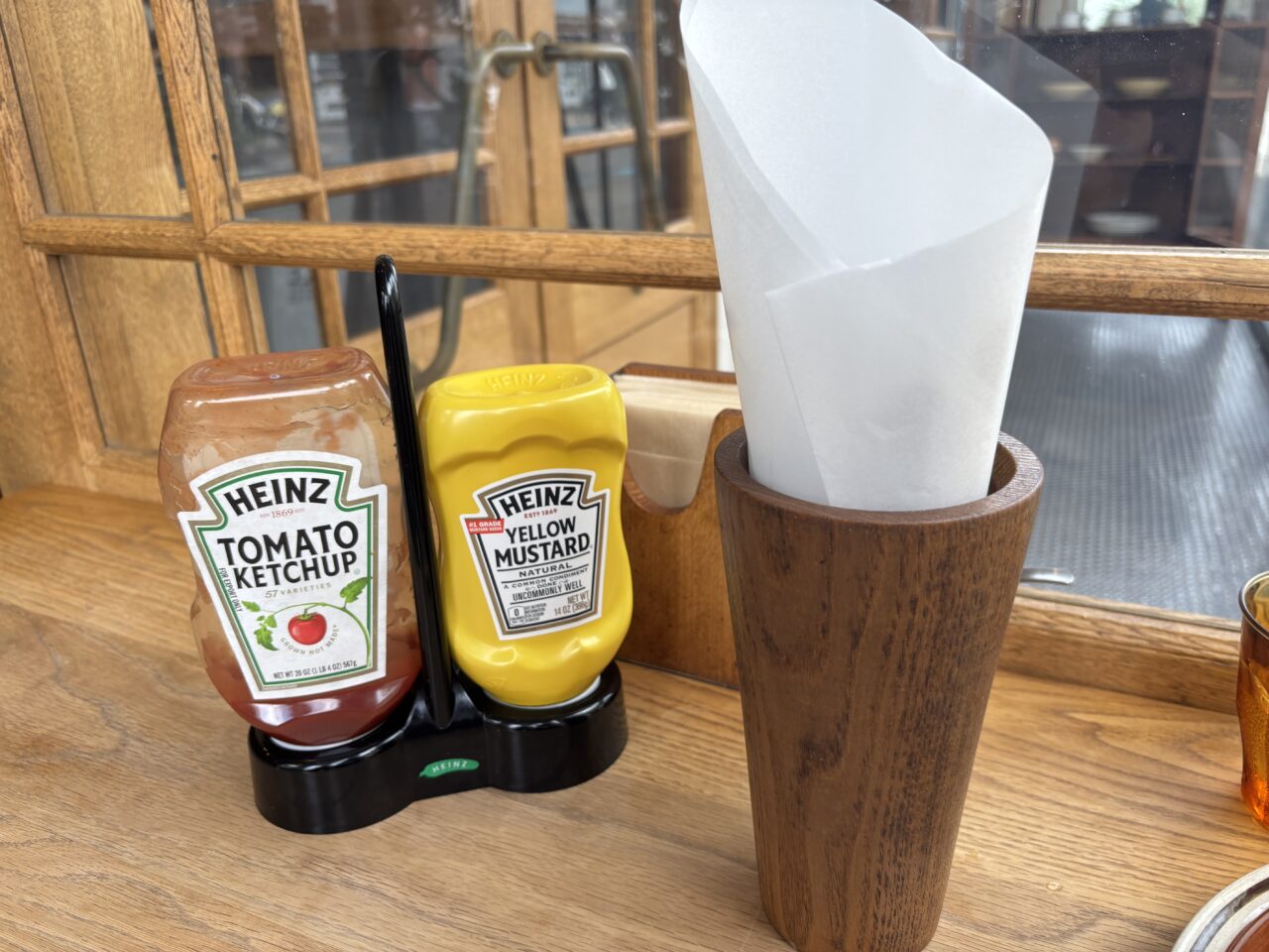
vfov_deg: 53.1
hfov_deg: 67.3
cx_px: 634
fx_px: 953
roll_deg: +1.9
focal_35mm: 26
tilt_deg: -21.9
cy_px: 476
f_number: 1.6
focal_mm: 5.96
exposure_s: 1/286
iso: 50
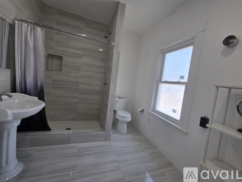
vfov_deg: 89.9
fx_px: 91
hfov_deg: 106.2
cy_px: 91
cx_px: 121
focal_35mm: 13
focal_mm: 2.2
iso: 50
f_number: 2.2
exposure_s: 1/120
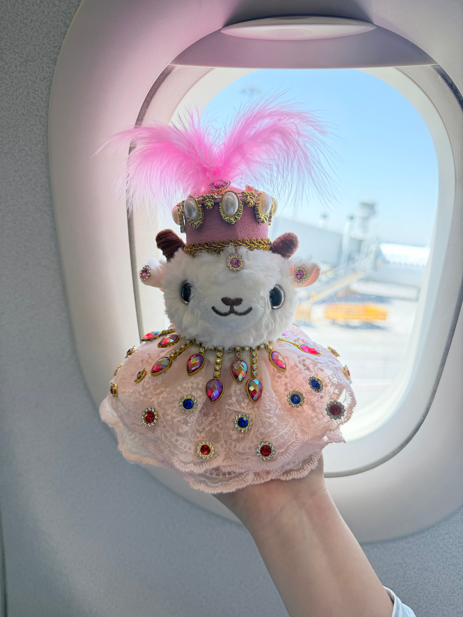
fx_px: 428
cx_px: 232
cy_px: 308
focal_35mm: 24
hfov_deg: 56.8
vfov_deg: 71.6
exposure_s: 1/365
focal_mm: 6.76
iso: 100
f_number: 1.78
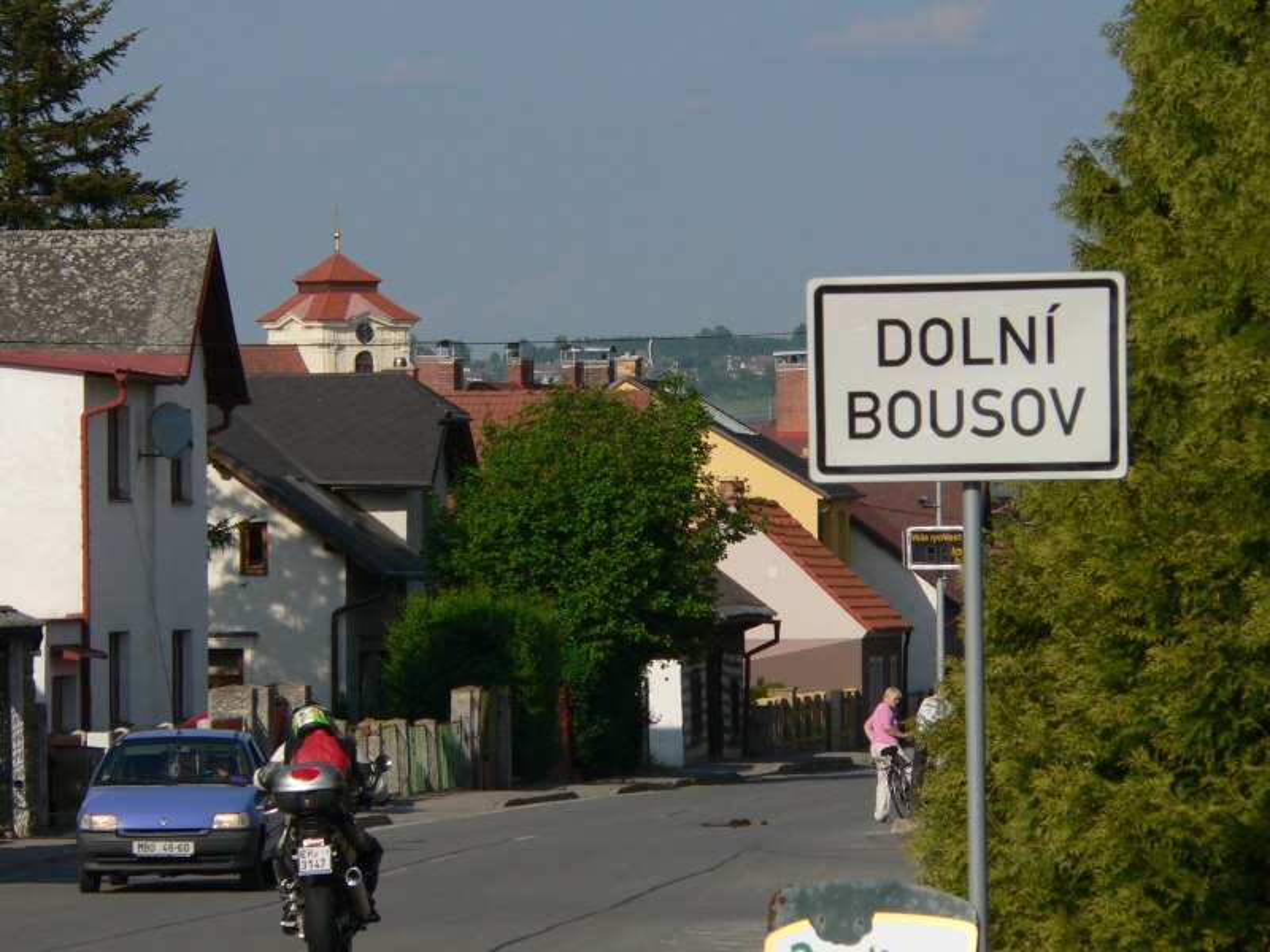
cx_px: 635
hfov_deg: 7.2
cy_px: 476
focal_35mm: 275
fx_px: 10089
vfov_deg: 5.4
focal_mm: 45.9
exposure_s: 1/640
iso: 80
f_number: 5.6
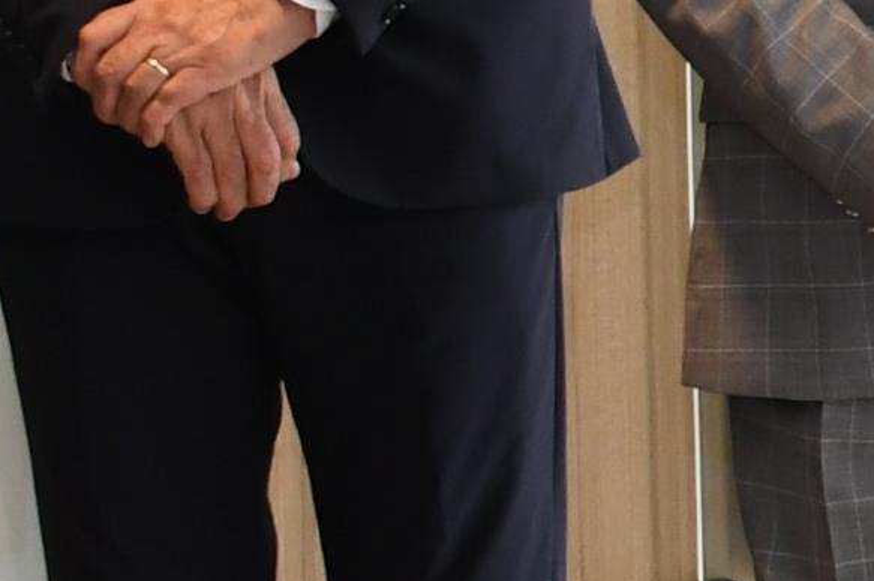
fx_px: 5217
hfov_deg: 8.6
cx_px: 2207
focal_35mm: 215
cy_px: -144
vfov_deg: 6.3
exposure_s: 1/100
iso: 800
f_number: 3.5
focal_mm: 20
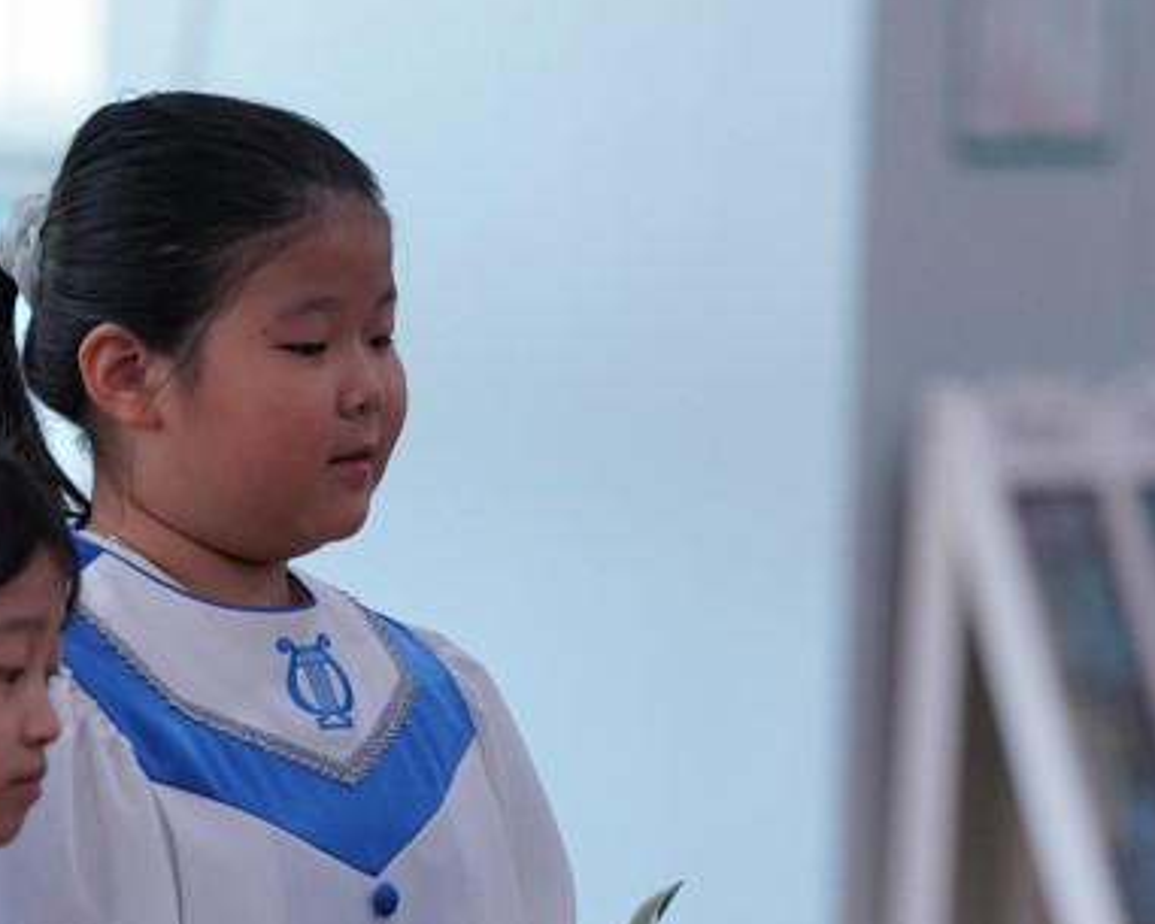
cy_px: 739
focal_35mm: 437
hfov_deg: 4.4
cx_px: 103
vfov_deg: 3.5
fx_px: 14942
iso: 640
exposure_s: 1/200
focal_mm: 197
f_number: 4
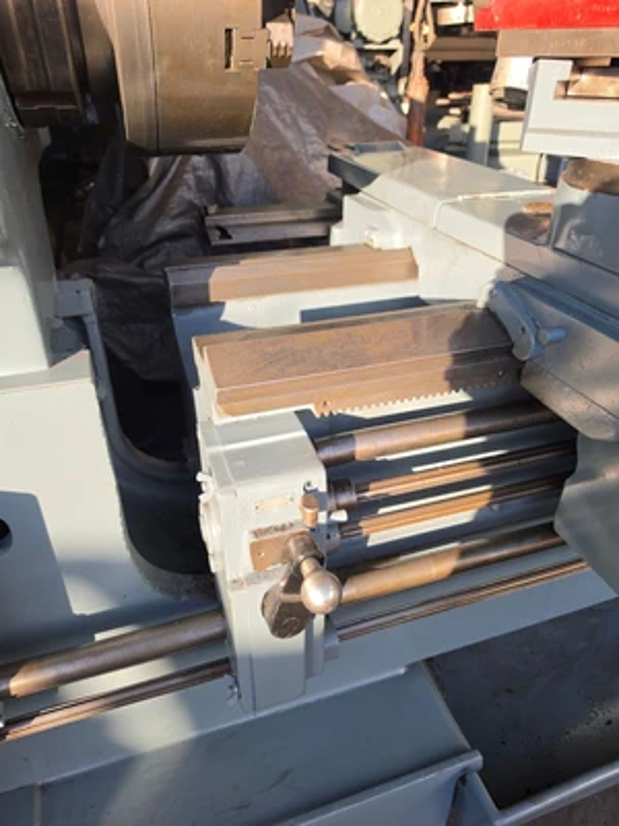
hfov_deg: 58.9
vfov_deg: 73.9
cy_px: 413
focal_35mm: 23
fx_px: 548
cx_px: 310
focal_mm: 6.5
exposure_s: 1/197
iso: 10
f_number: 1.4
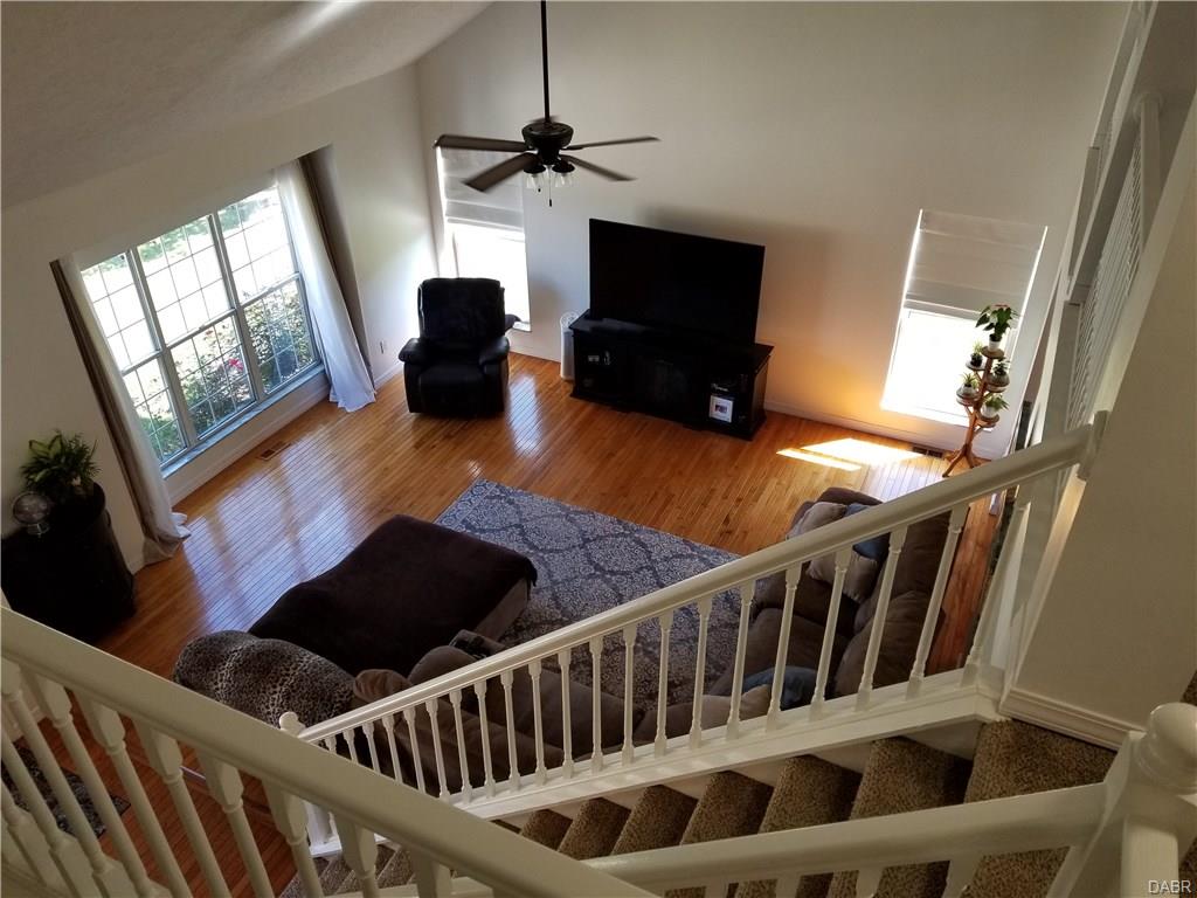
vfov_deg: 53.1
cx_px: 598
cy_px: 449
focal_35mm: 26
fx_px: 899
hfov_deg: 67.3
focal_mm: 4.3
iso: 100
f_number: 1.7
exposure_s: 1/120
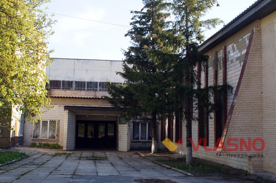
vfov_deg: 25.7
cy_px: 92
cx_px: 138
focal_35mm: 52
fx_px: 402
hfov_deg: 37.9
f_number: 8
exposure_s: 1/80
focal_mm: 35
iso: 100
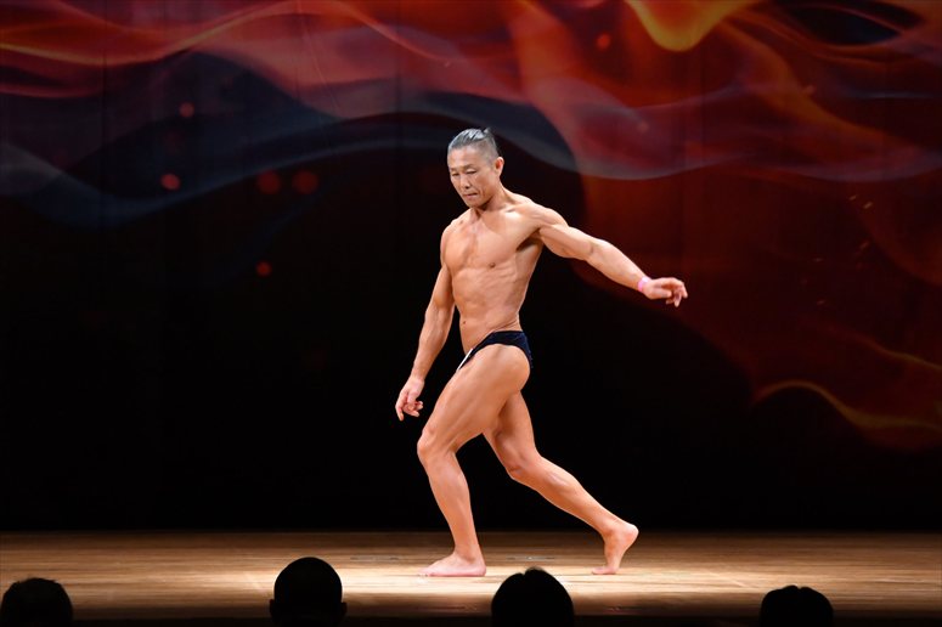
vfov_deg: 6.3
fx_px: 5675
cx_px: 471
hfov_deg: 9.5
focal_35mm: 217
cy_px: 314
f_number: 5.6
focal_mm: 145
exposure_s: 1/400
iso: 4000
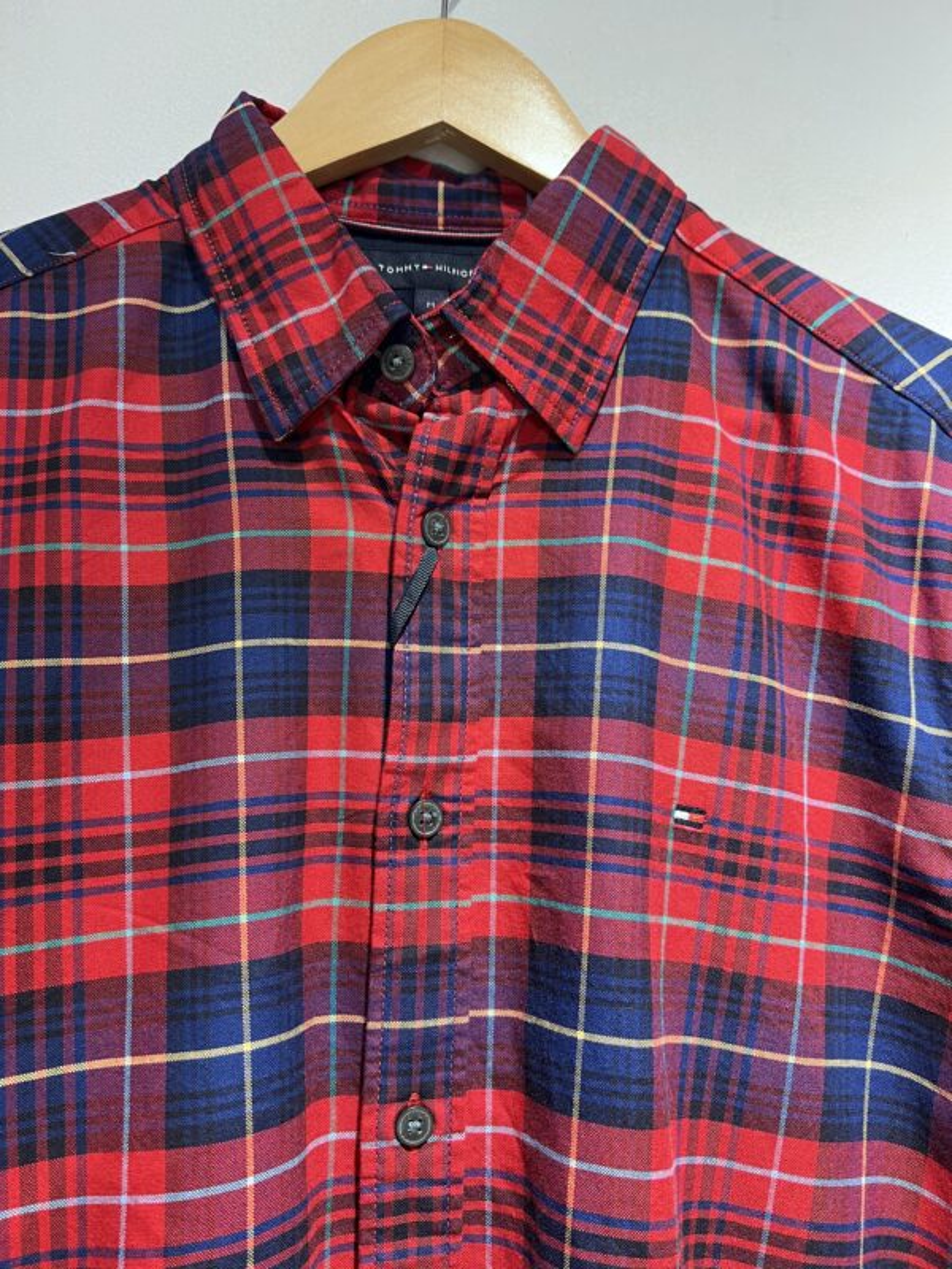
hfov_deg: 53.1
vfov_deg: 67.3
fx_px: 953
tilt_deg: +5.9
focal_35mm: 26
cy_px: 634
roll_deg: -0.8
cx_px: 476
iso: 160
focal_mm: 5.7
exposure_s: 1/50
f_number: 1.5
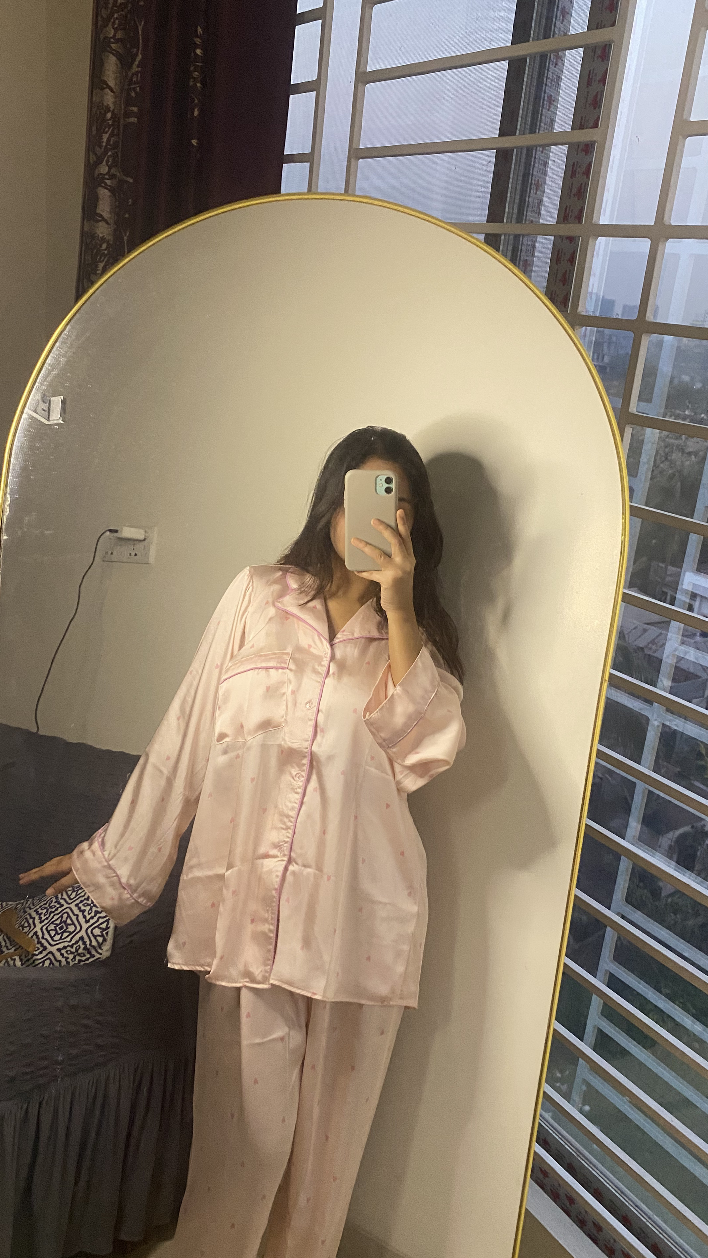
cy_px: 642
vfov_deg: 64.3
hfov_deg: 38.9
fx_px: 1001
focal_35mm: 30
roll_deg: -5.9
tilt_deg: -18.8
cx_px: 342
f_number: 1.8
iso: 500
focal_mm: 4.25
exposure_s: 1/60
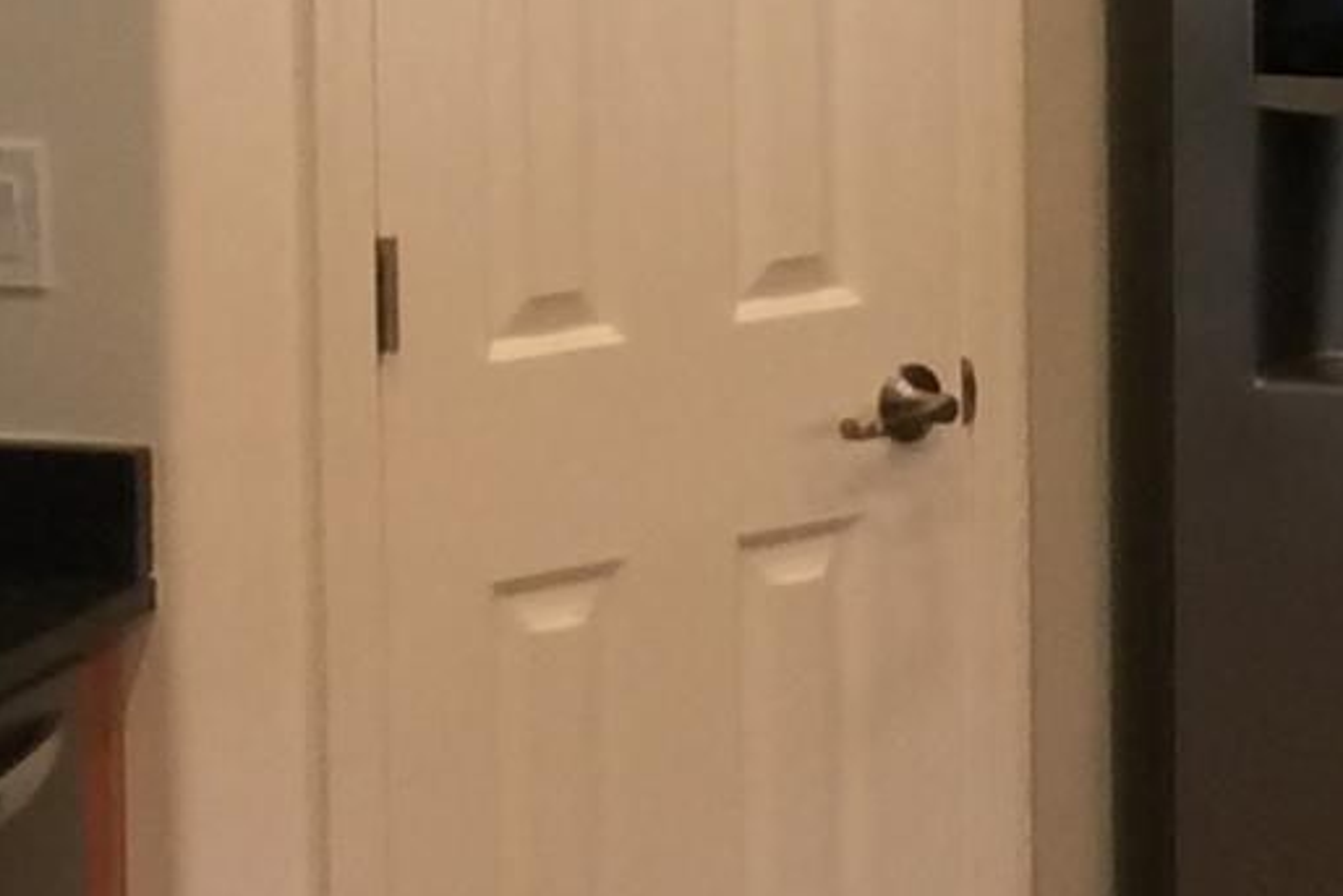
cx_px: 1236
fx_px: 6567
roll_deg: +0.3
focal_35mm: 176
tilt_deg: -6.9
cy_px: -133
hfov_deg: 11.6
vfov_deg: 7.7
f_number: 2.2
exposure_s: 1/15
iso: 50
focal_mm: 4.15
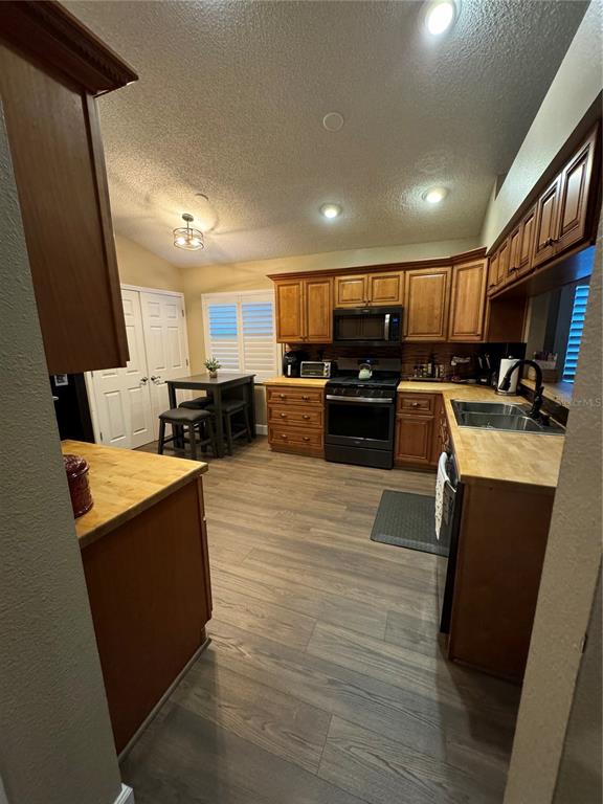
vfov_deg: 102.1
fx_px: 325
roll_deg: +0.3
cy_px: 402
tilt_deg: -11.2
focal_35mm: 14
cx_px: 302
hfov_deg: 85.7
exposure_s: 1/60
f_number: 2.2
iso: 1000
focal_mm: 2.22
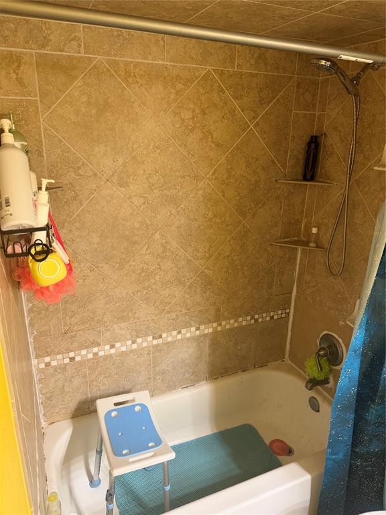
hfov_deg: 56.8
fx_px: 357
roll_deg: -0.3
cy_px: 258
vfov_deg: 71.6
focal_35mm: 24
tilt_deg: -18.7
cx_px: 193
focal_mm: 6.76
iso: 250
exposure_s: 1/60
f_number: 1.78
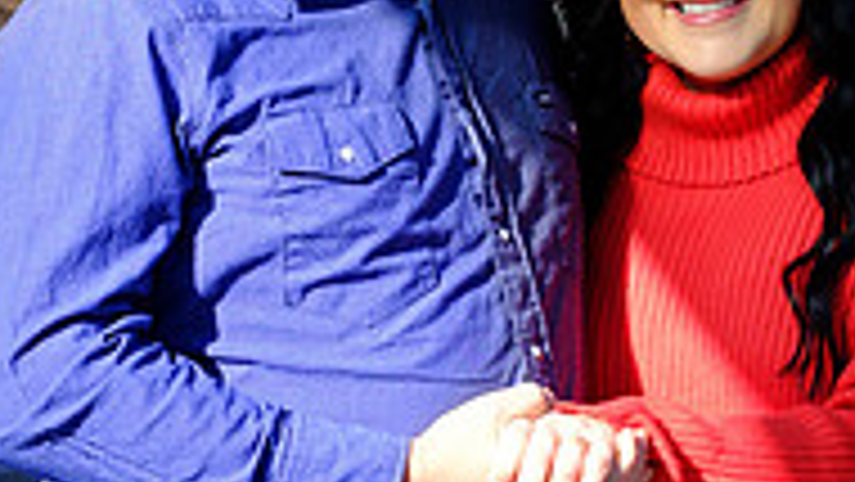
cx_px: 540
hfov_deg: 11.6
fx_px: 4218
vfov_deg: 6.5
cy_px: 221
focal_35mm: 186
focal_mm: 50
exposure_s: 1/250
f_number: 5.6
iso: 200
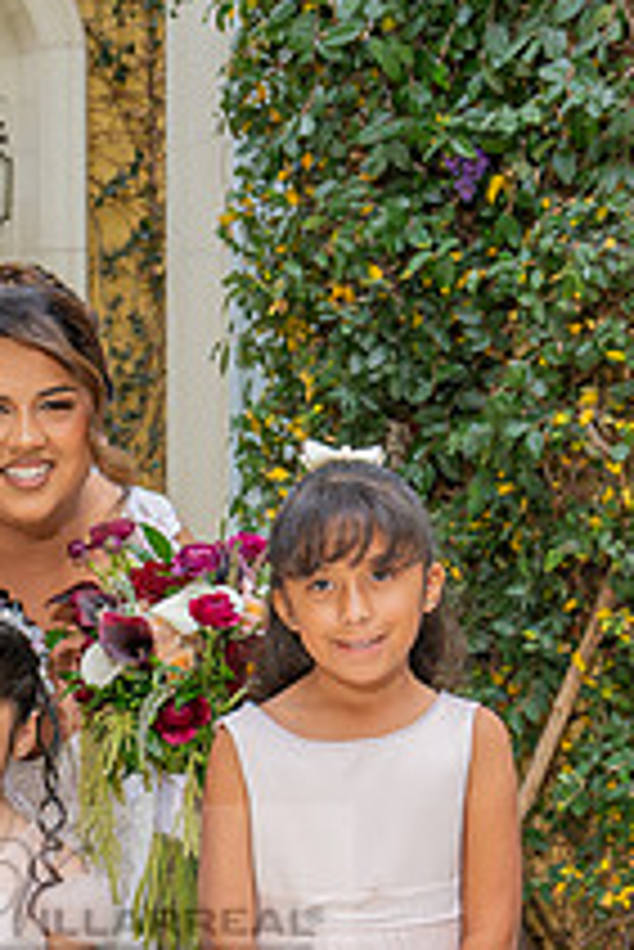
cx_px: -188
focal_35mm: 112
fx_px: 2954
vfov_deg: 17.9
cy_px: 909
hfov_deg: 11.9
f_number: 5
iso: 200
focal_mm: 35
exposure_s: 1/200
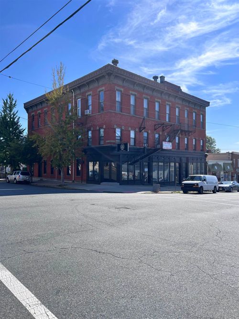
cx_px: 120
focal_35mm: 26
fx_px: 239
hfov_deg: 53.0
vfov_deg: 67.3
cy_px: 160
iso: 50
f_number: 1.5
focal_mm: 5.7
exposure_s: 1/1808
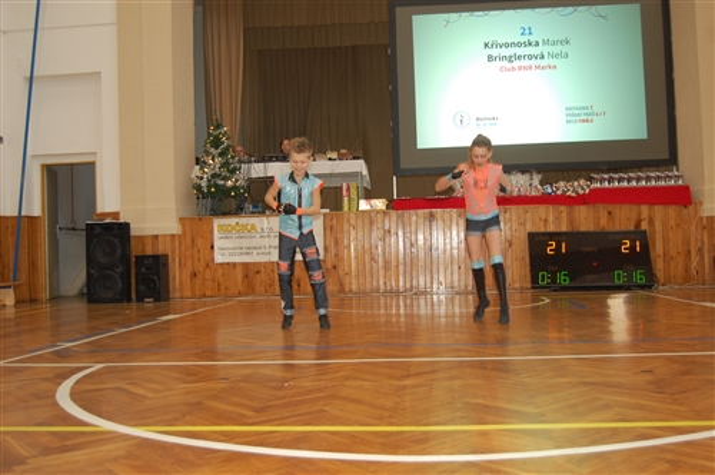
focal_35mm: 36
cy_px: 238
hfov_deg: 53.2
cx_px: 358
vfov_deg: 36.8
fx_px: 714
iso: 400
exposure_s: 1/60
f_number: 4
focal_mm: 24
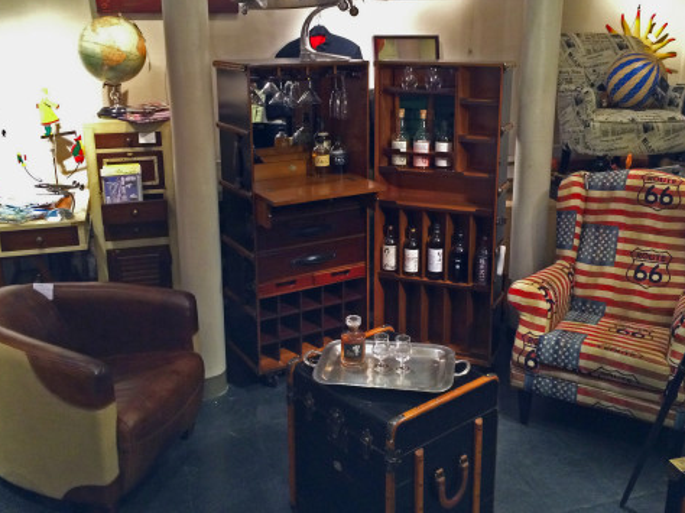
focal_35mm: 38
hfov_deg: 48.9
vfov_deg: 37.6
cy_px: 214
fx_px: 752
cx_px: 377
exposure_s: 1/30
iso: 250
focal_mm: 4.12
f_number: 2.2
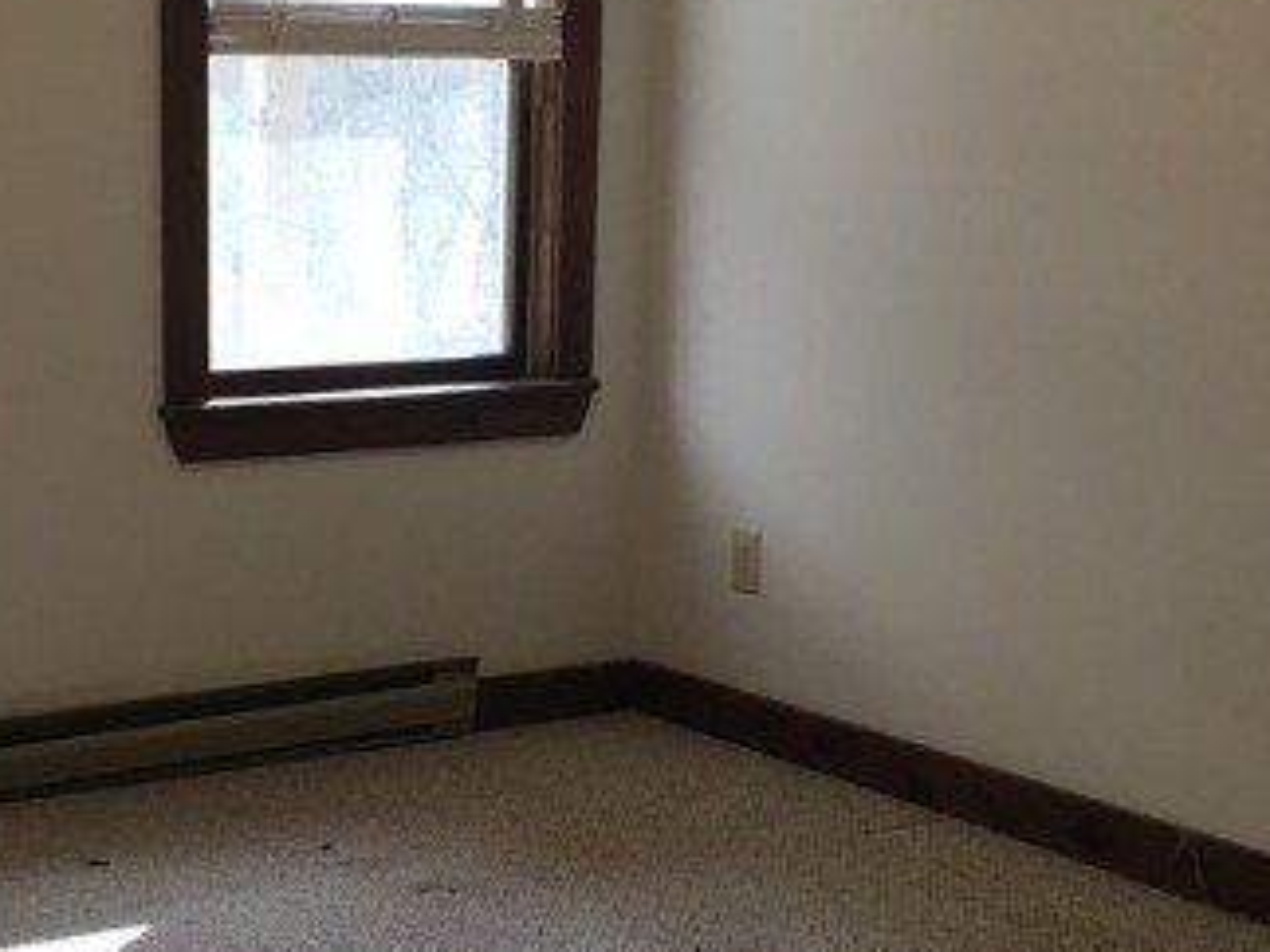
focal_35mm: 69
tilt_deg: -9.3
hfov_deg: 27.8
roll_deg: -1.4
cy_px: 570
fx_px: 2531
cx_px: 326
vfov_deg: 21.3
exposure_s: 1/15
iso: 25
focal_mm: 4.15
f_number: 2.2
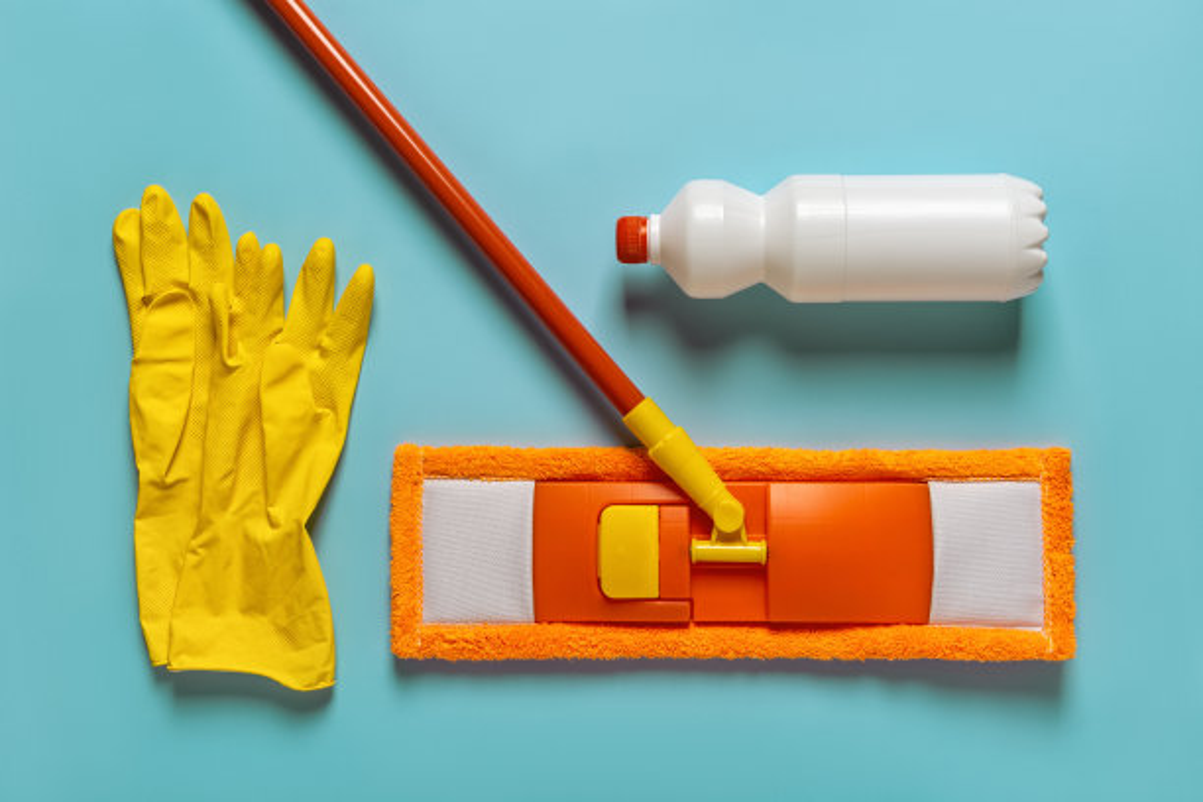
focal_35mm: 44
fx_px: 1470
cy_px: 401
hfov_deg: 44.5
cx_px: 602
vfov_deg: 30.5
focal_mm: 44
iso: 125
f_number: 13
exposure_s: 1/160
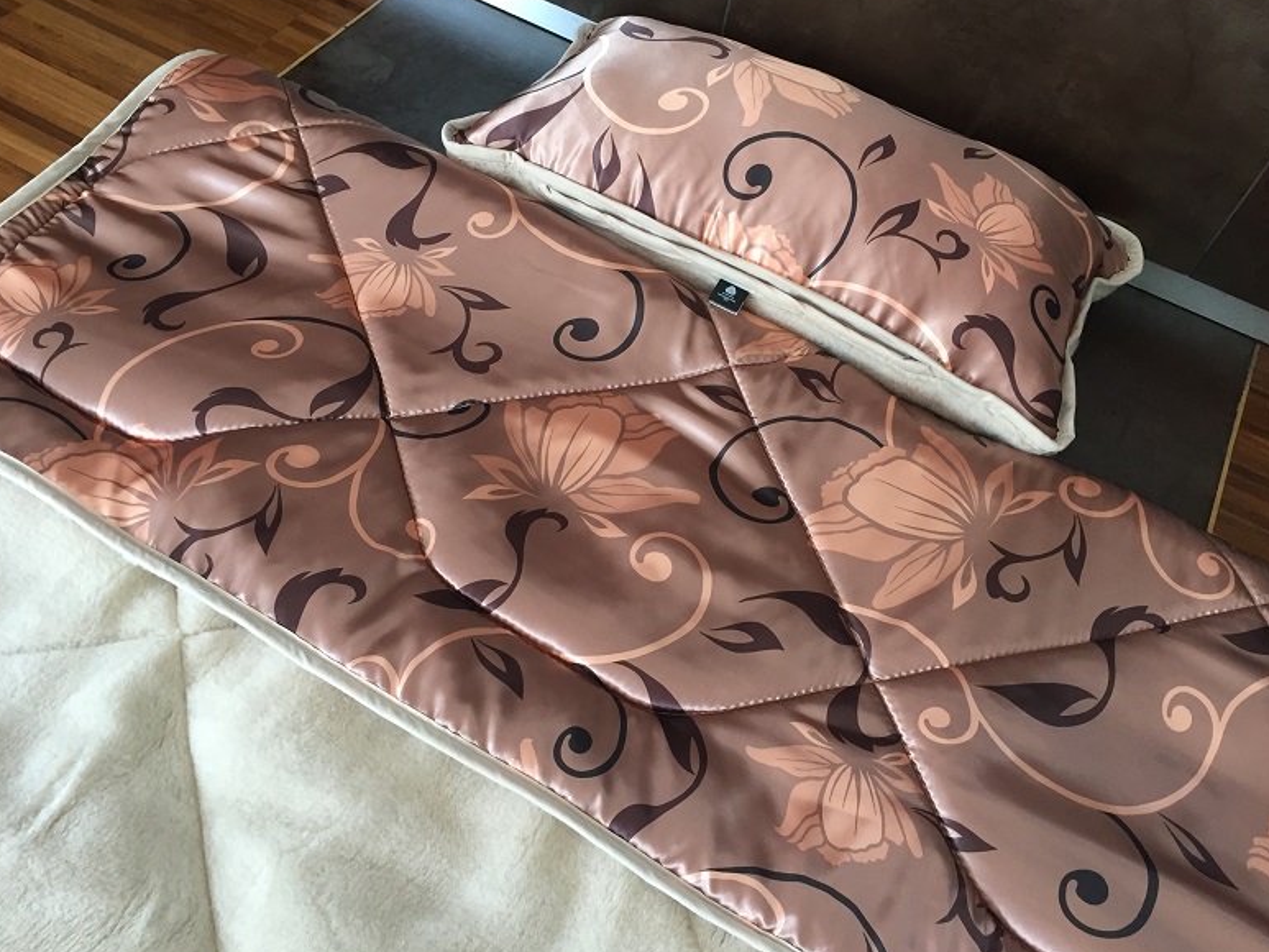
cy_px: 468
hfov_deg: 59.9
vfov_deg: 46.8
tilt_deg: -53.4
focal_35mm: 30
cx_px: 619
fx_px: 1100
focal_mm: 4.15
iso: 125
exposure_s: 1/33
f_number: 2.2
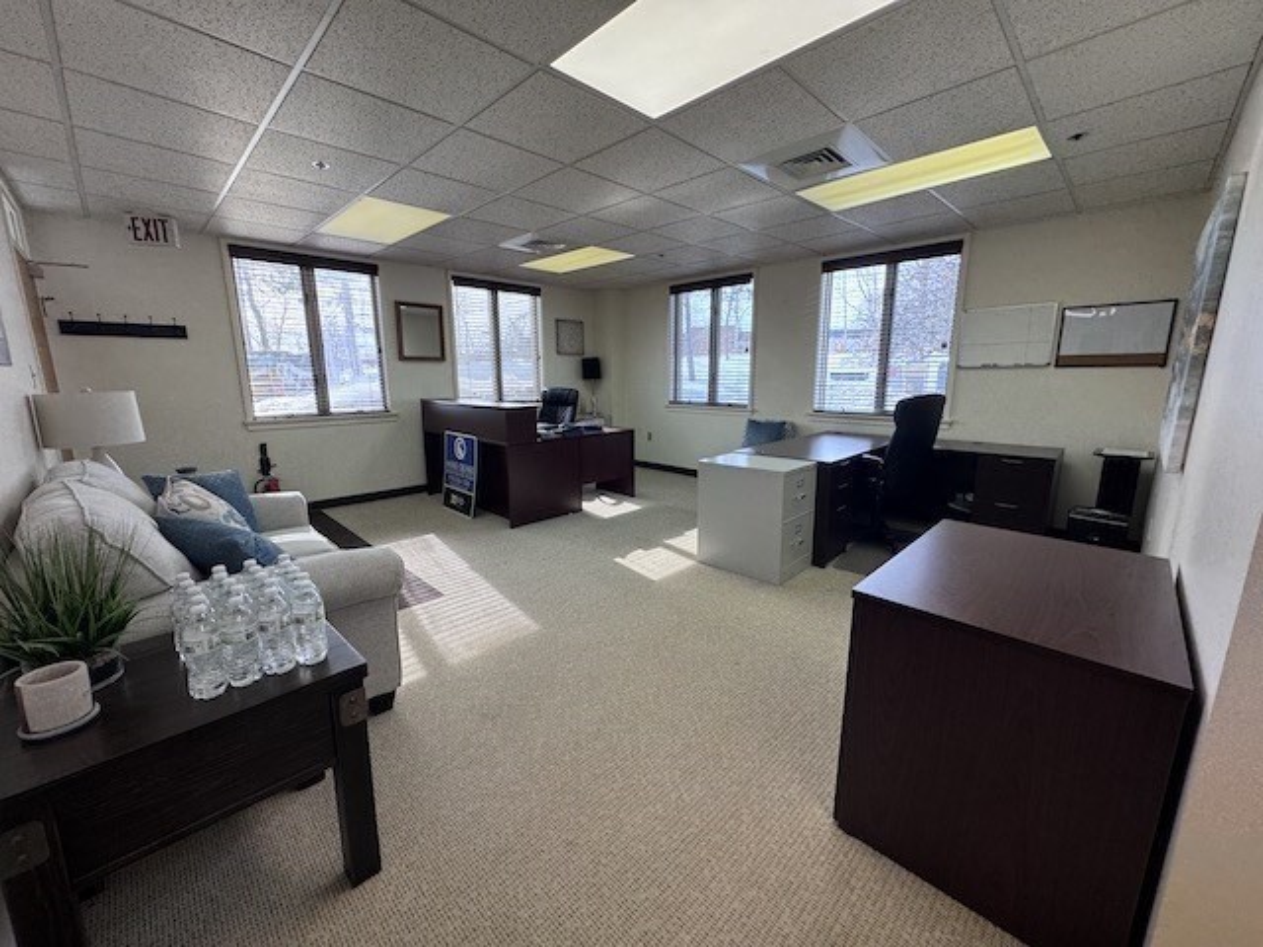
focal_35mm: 14
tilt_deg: -11.2
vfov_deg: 85.7
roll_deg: +0.3
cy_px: 474
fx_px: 511
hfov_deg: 102.1
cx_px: 632
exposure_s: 1/120
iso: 64
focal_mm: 2.22
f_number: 2.2
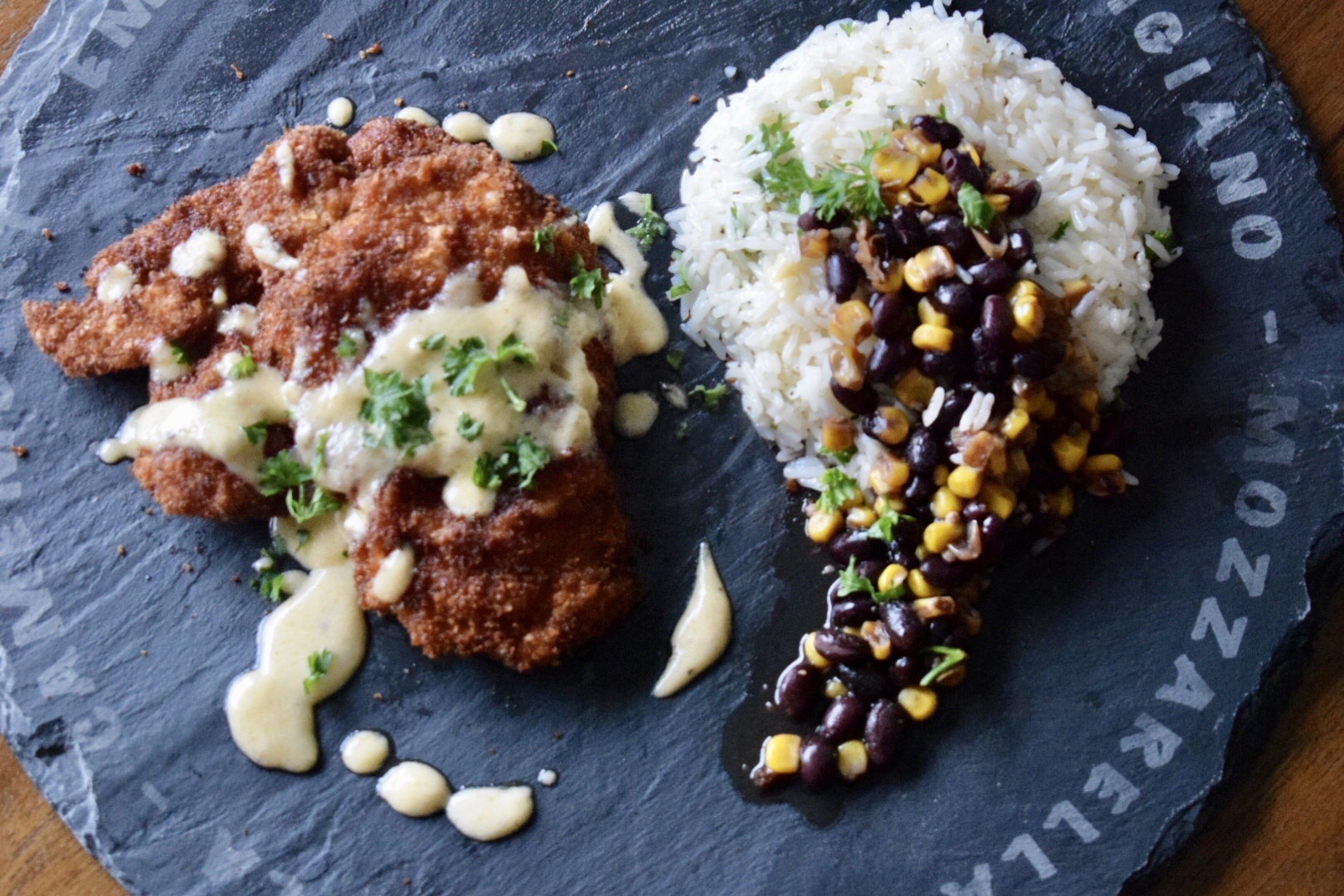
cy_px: 448
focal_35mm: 82
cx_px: 672
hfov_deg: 24.6
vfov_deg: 16.6
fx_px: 3080
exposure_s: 1/6
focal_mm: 55
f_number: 5.6
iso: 6400
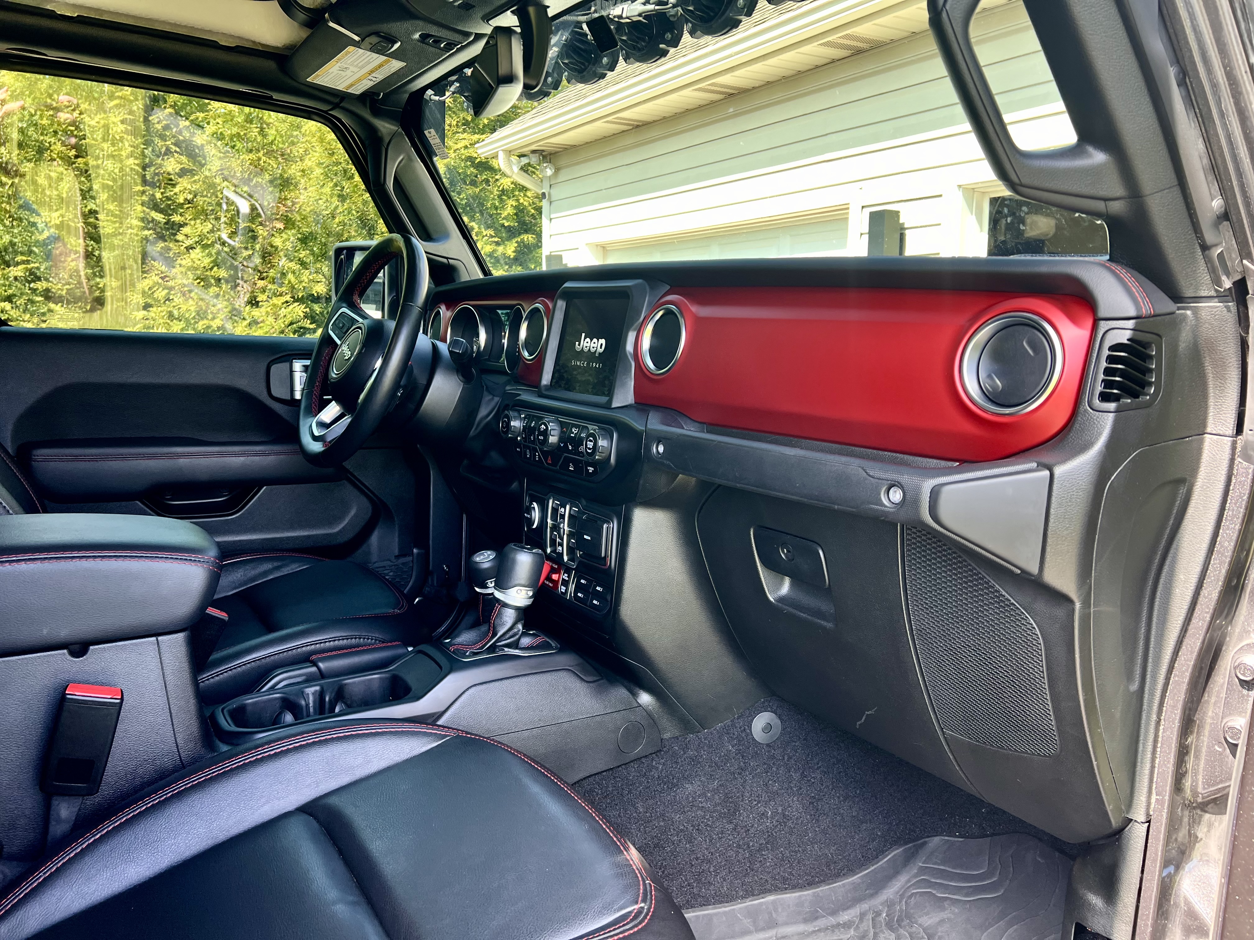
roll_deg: -0.8
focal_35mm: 26
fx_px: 942
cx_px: 627
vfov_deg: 53.1
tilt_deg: -8.7
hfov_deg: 67.3
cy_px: 470
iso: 64
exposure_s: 1/121
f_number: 1.5
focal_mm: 5.7
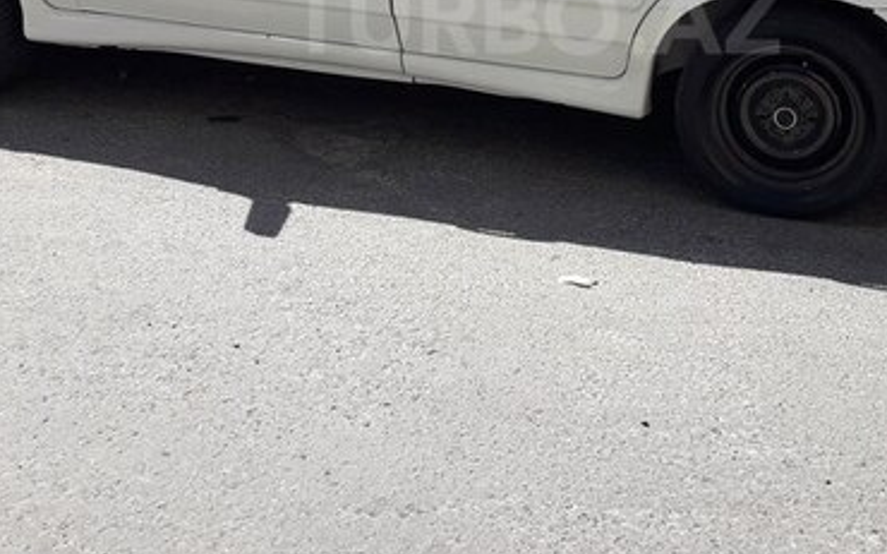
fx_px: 1281
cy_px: 18
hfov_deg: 38.0
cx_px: 535
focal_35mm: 53
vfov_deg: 23.5
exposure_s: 1/1198
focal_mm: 3.7
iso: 40
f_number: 1.9
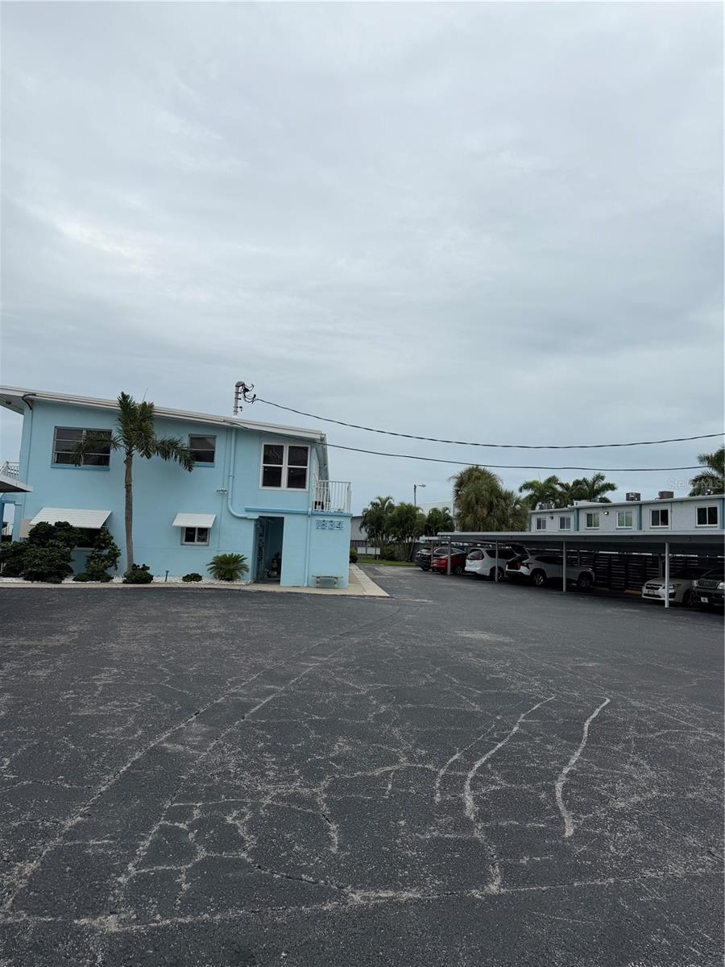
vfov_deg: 71.6
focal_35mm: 24
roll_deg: -2.5
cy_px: 484
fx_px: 670
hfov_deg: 56.8
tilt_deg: +5.9
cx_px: 362
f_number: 1.78
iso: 80
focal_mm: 6.76
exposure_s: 1/4167
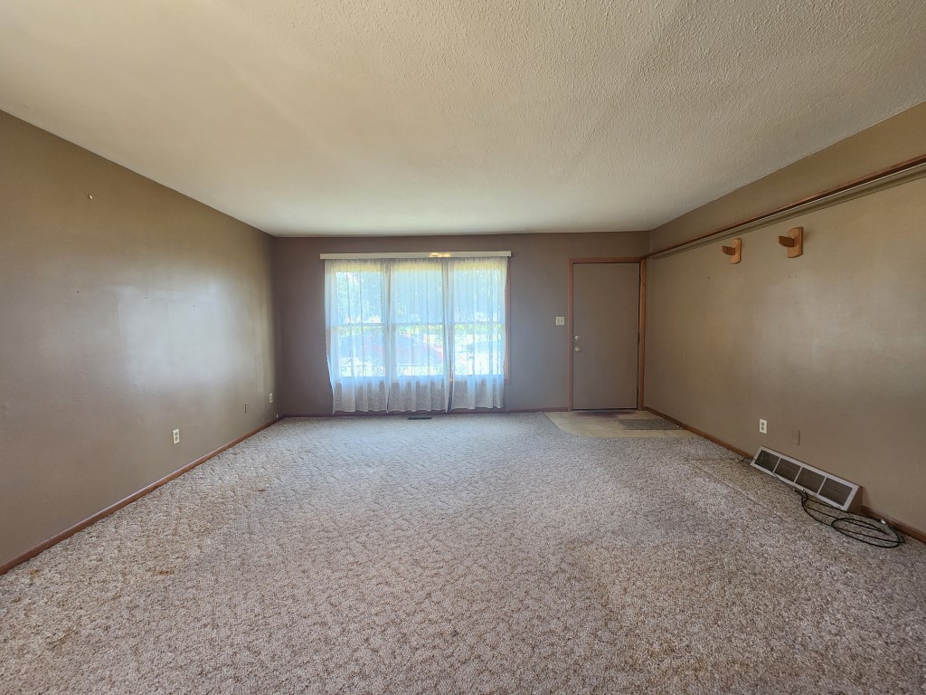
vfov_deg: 89.9
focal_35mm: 13
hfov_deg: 106.2
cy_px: 348
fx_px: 348
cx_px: 463
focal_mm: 2.2
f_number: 2.2
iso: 320
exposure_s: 1/40
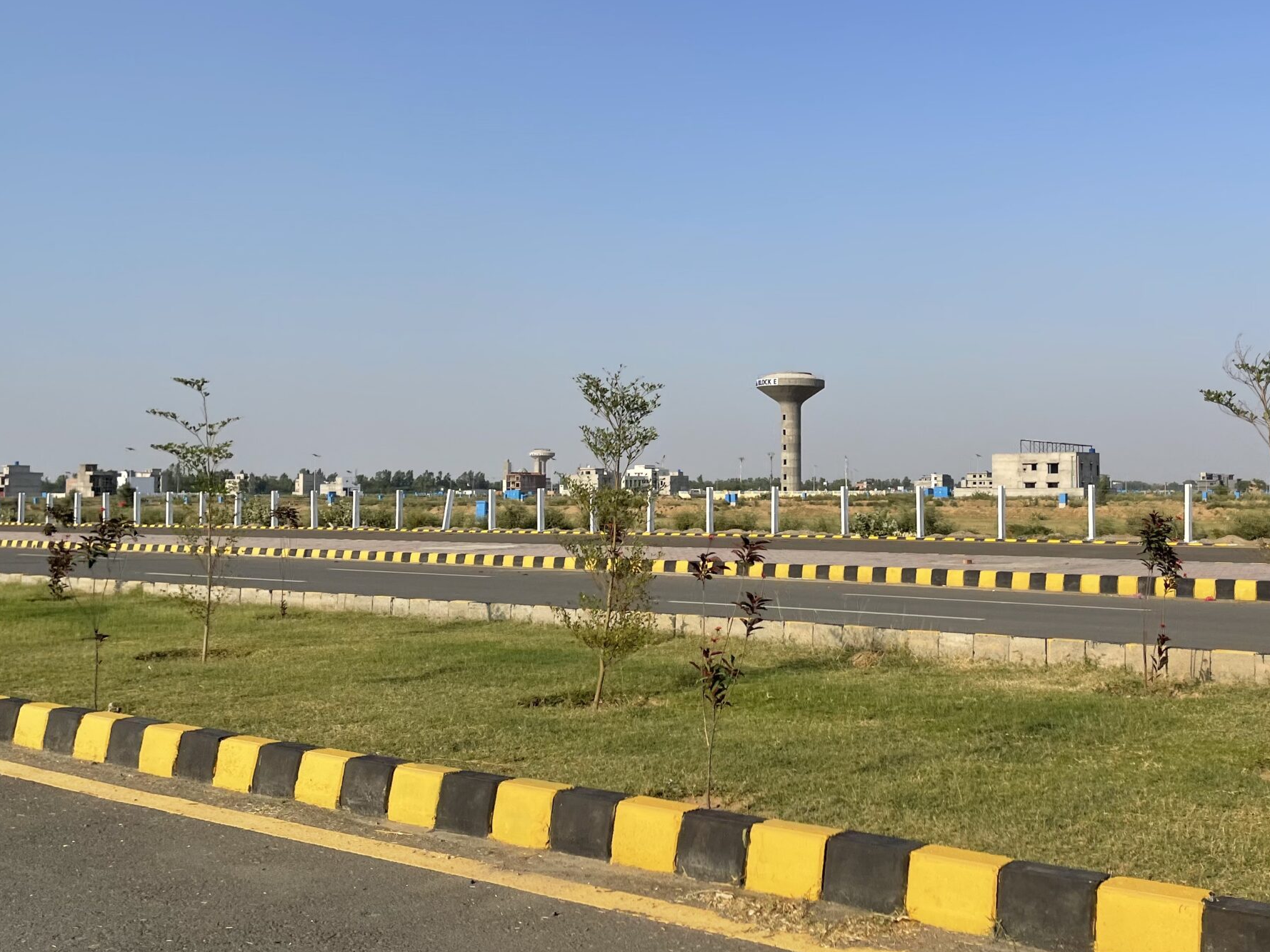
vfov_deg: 39.6
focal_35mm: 36
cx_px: 809
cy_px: 432
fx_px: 1321
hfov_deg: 50.7
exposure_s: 1/3922
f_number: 1.6
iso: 32
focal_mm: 5.1
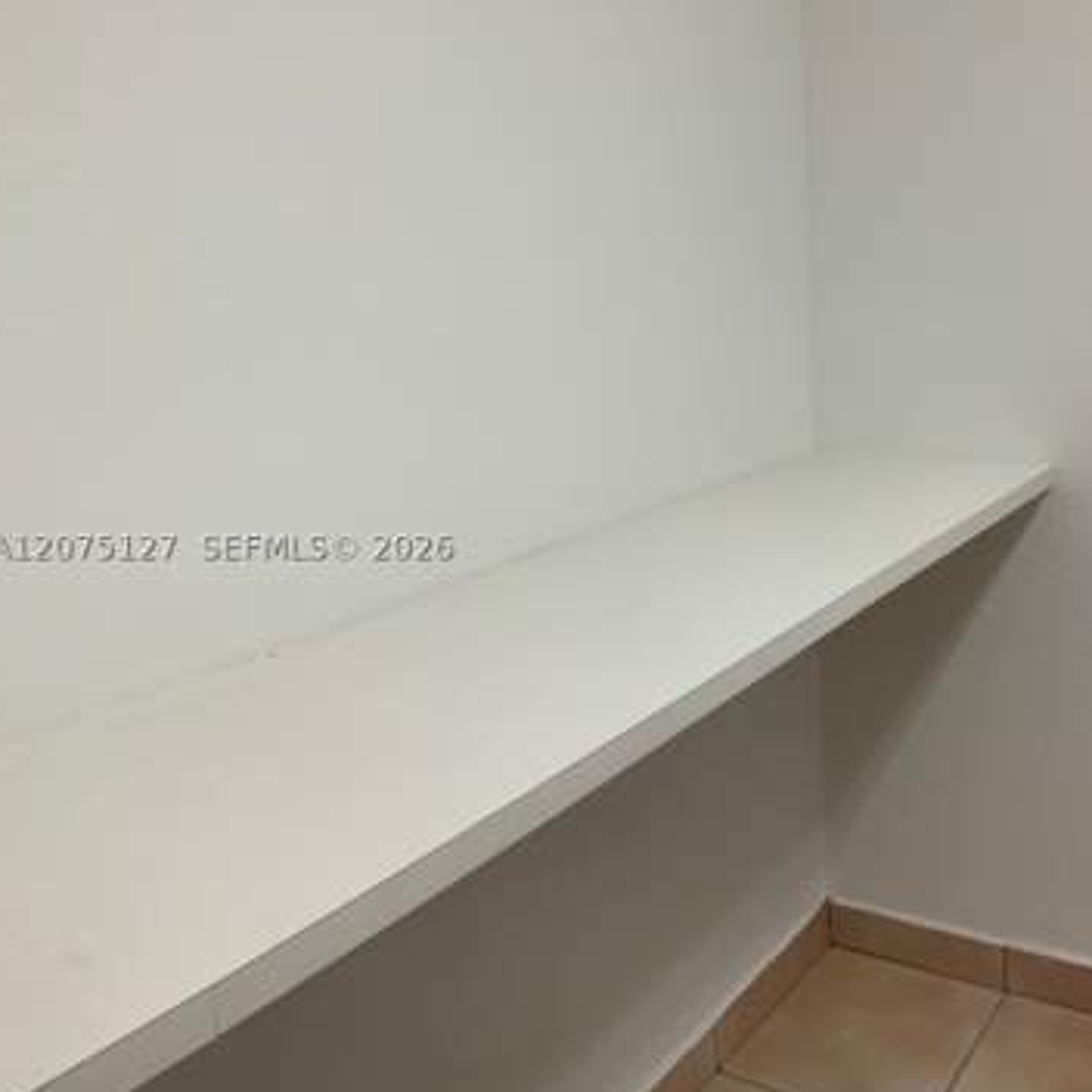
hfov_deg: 46.5
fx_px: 1249
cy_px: 546
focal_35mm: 35
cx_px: 726
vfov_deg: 47.2
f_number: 1.8
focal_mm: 3
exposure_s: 1/60
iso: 40
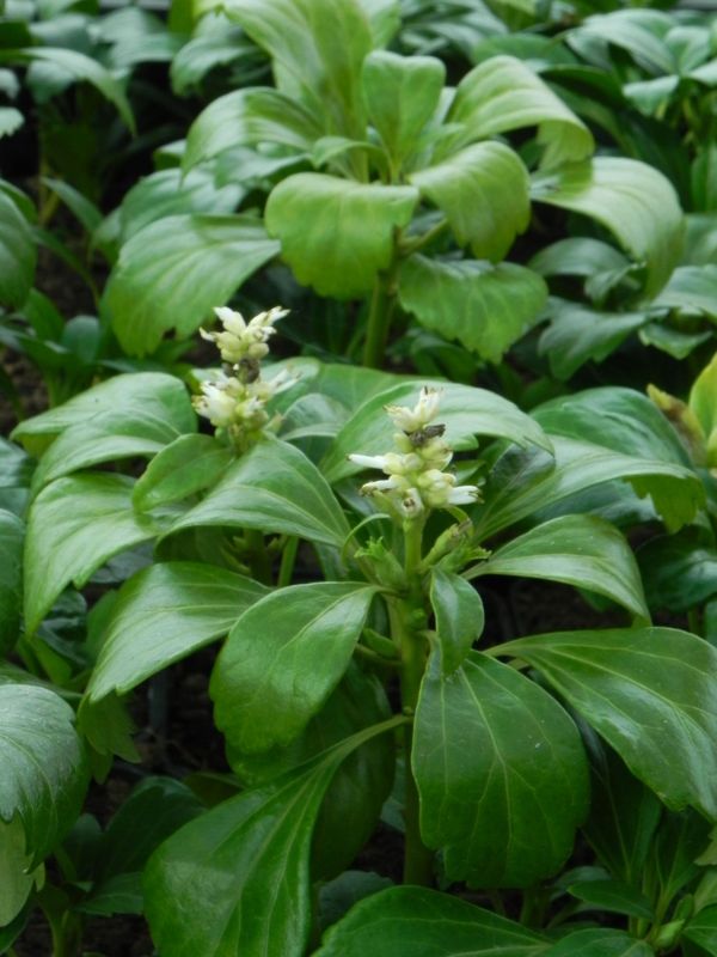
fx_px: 2347
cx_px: 358
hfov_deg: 17.4
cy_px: 478
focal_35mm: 85
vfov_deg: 23.0
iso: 160
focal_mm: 15.1
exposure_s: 1/100
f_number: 7.1
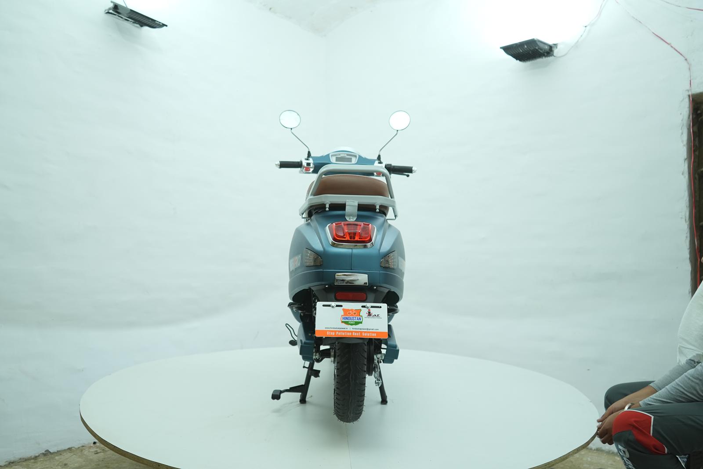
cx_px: 352
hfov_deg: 65.5
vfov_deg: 46.4
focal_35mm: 28
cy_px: 234
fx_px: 547
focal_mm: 28
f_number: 3.5
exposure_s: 1/100
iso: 640
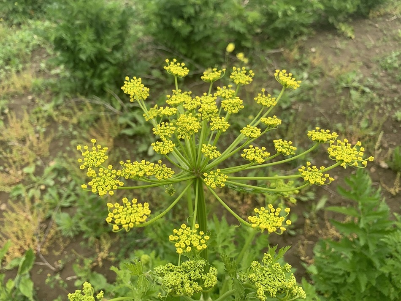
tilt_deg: -45.0
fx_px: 301
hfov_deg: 67.3
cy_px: 150
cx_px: 200
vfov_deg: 53.0
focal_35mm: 26
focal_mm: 4.25
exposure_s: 1/441
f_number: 1.8
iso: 25
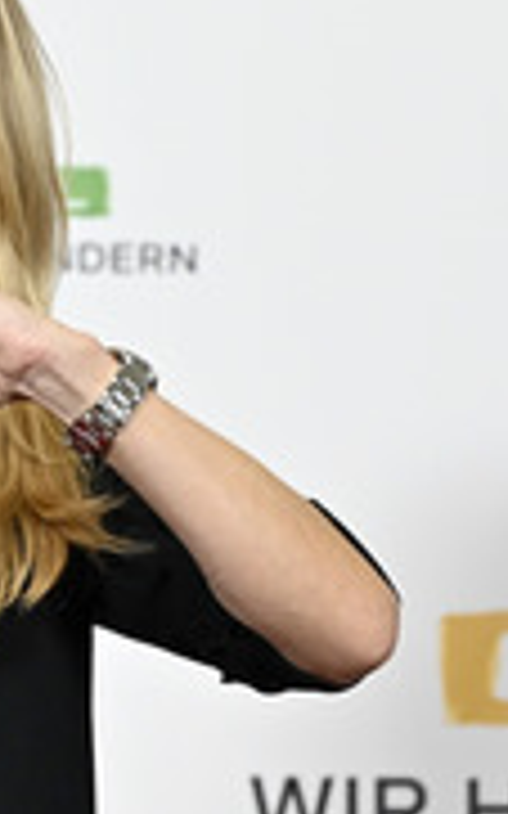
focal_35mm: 218
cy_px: 472
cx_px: -164
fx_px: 4833
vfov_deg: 9.6
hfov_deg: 6.0
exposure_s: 1/640
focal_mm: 86
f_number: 2.8
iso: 1000
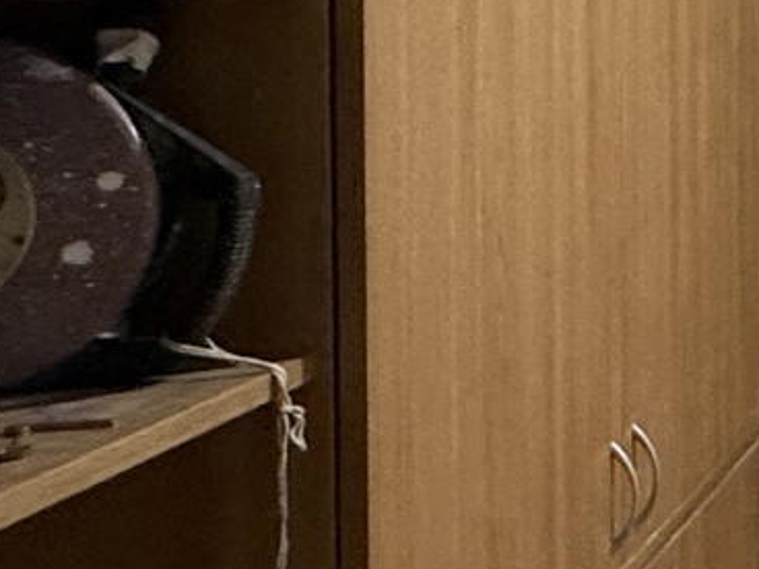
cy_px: 6
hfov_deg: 17.6
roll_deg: -0.6
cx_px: 1572
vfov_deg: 19.6
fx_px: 1601
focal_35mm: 73
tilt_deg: -0.6
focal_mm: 2.22
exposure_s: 1/50
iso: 320
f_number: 2.2
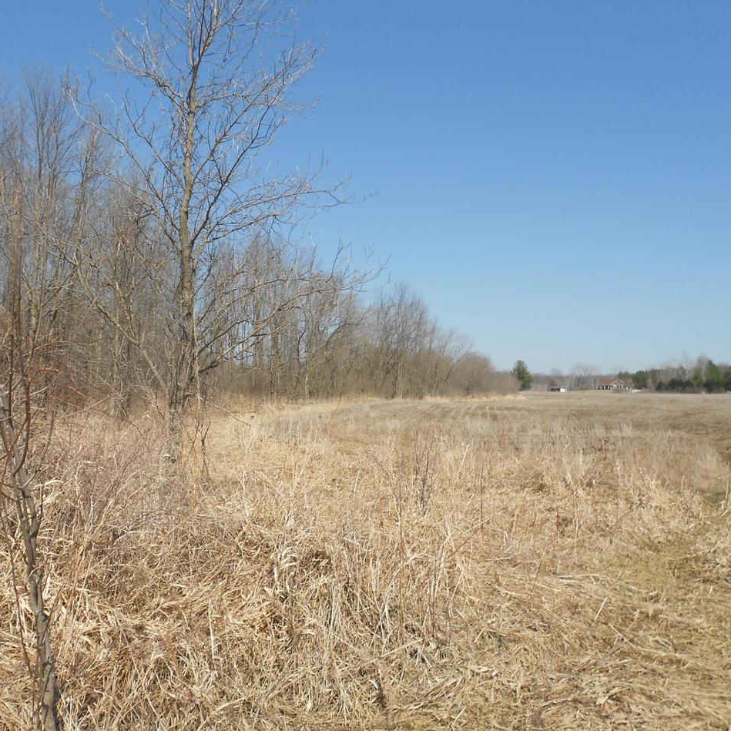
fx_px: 741
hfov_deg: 51.9
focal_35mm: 31
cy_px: 368
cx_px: 269
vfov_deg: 52.5
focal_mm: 4.6
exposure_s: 1/1250
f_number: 3.2
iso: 80
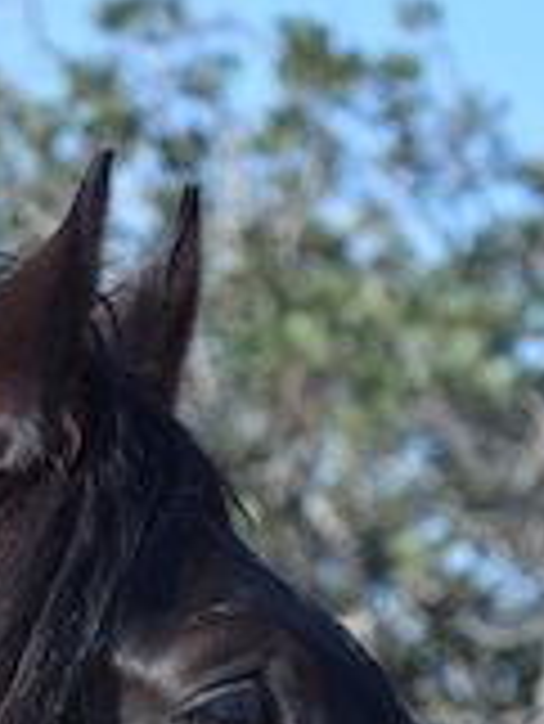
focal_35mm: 626
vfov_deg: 3.2
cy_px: 1052
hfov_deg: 2.4
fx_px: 13100
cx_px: 205
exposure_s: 1/160
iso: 200
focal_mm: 100
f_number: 6.3
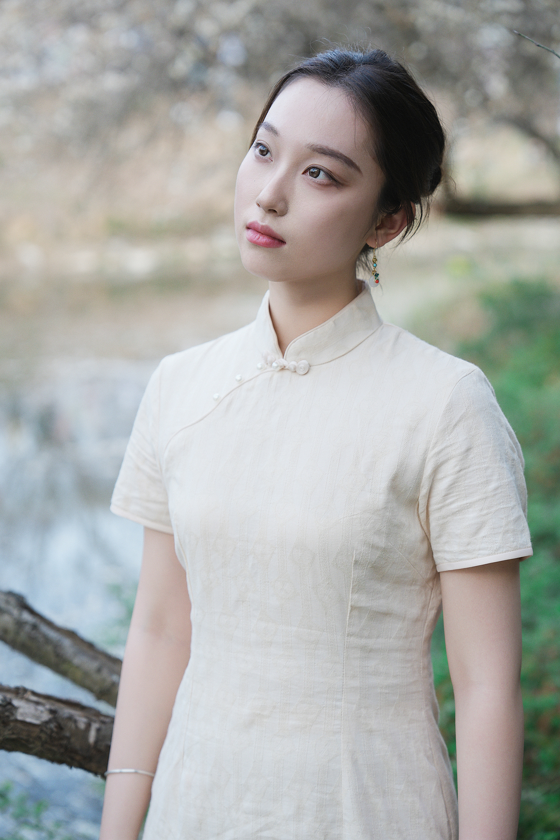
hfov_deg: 19.5
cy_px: 420
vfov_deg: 28.8
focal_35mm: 70
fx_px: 1633
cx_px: 280
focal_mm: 70
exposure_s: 1/200
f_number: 2.8
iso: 100
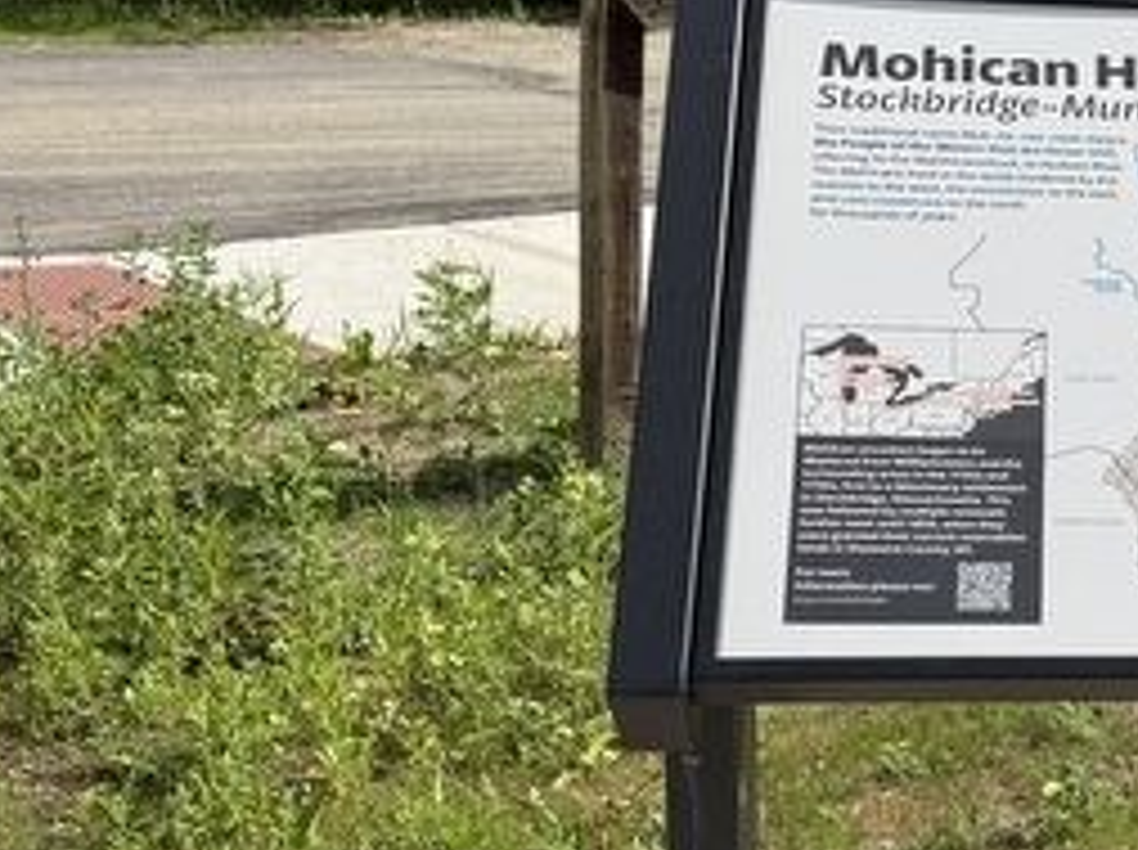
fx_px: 2495
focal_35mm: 76
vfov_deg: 19.3
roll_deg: -3.1
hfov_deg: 23.4
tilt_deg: -14.4
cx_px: 1381
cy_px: 472
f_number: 1.78
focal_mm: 6.76
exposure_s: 1/5319
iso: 80
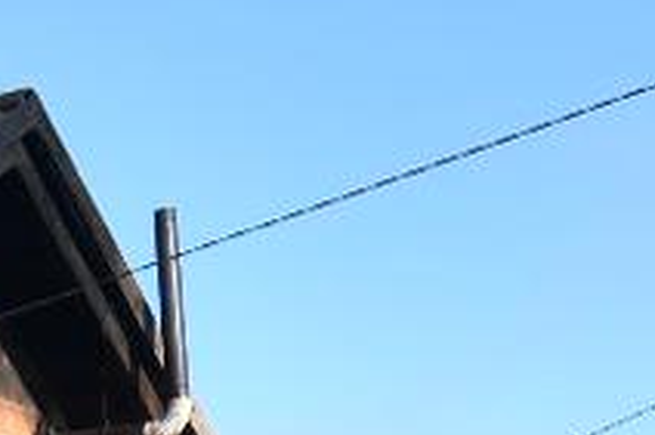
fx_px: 2200
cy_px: 905
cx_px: -324
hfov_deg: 15.6
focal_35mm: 121
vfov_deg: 10.3
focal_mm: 16
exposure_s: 1/250
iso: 64
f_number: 5
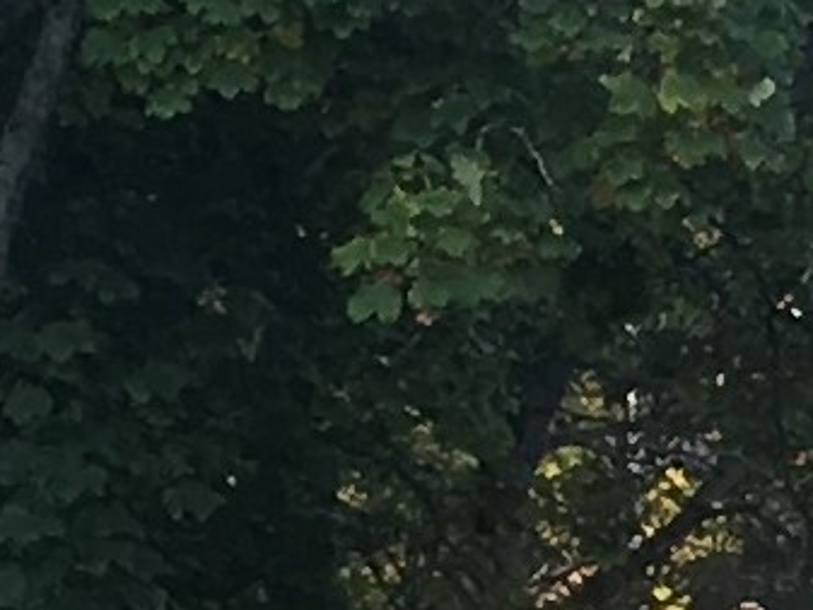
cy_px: 318
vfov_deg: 9.2
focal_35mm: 161
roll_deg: -1.2
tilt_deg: +0.5
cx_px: 1989
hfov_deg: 10.5
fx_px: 3783
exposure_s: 1/100
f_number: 2.2
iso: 25
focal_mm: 4.15
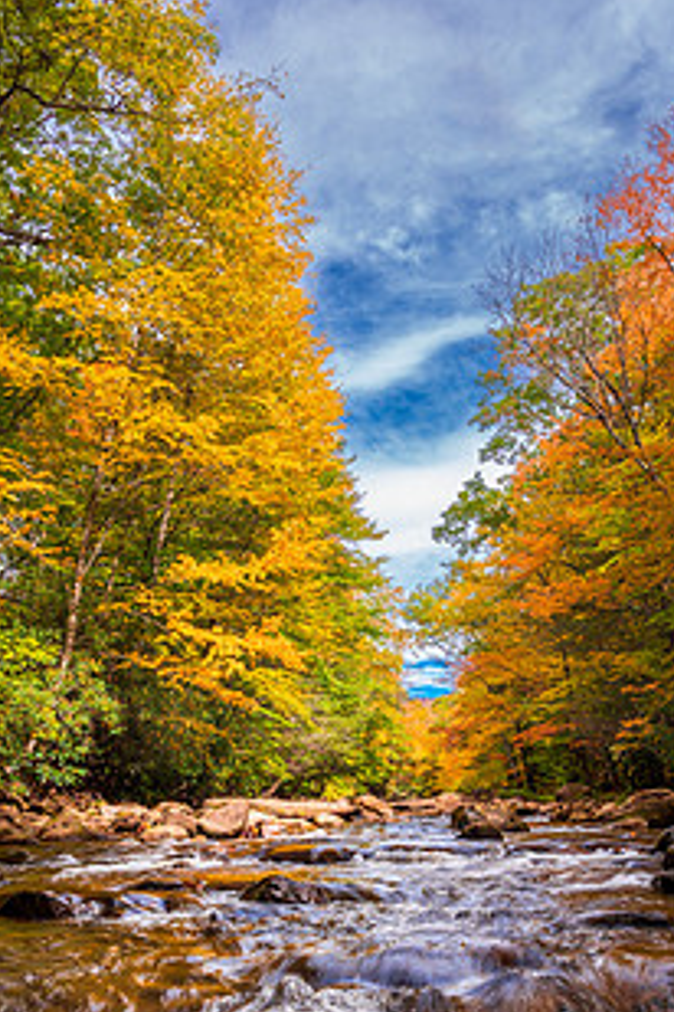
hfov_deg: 37.8
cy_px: 678
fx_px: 983
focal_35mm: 35
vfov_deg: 53.3
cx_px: 321
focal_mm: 24
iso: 64
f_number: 13
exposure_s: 1/10
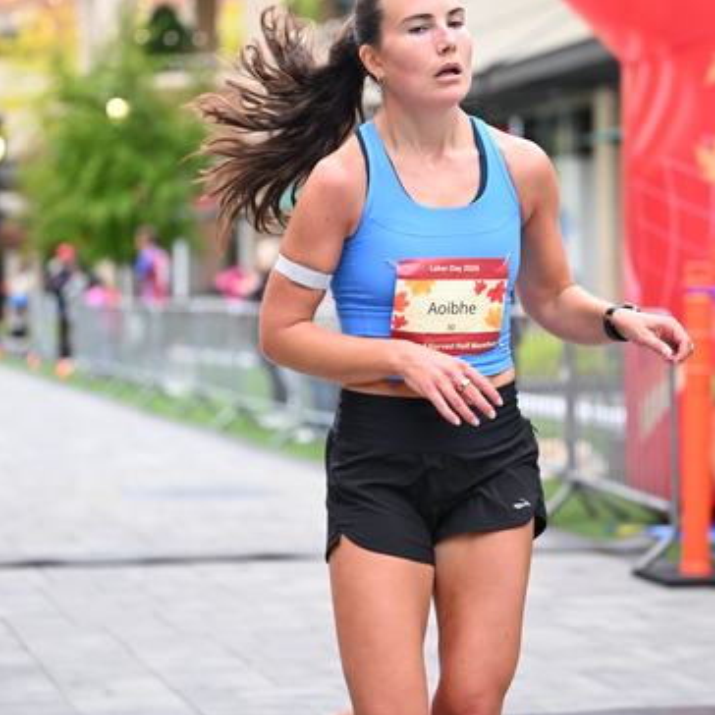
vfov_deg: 17.5
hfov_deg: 17.6
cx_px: 357
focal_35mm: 99
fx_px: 2313
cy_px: 255
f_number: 2.8
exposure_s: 1/800
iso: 1600
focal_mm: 77
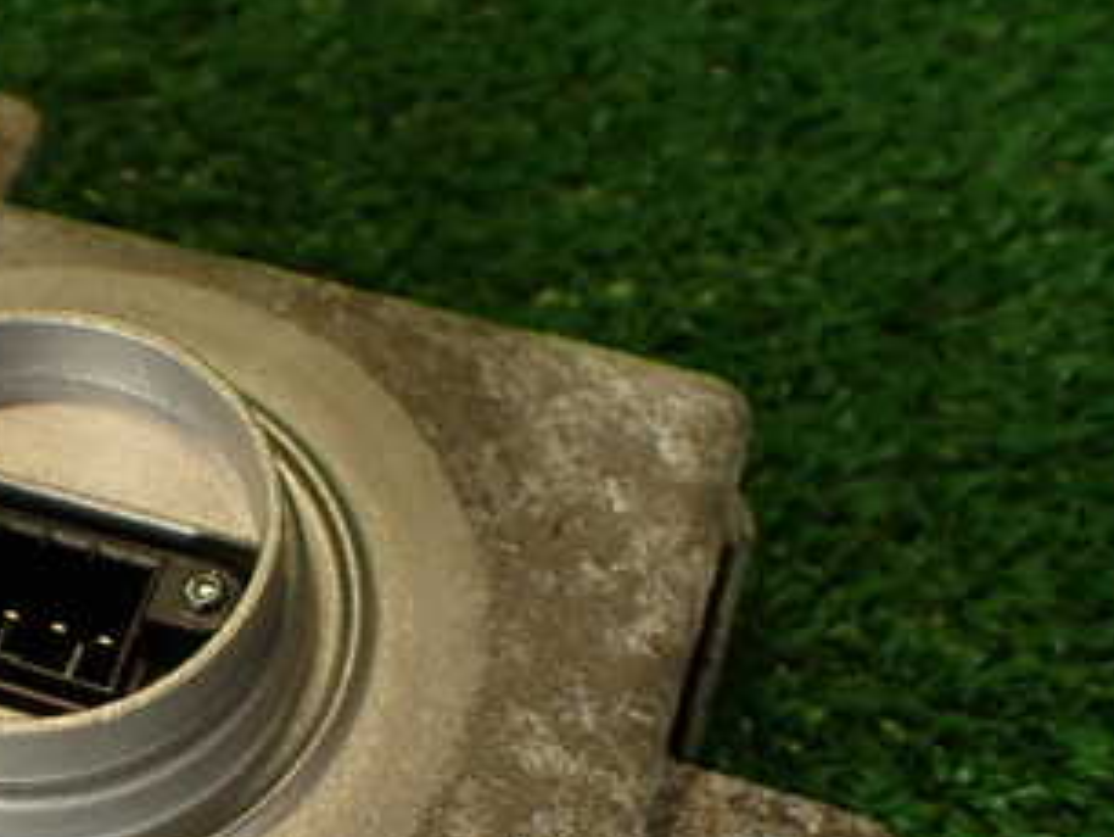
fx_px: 2028
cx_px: 47
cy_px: 779
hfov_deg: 29.1
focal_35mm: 63
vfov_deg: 22.6
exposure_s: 1/60
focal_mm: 5.79
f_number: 2.4
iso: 125
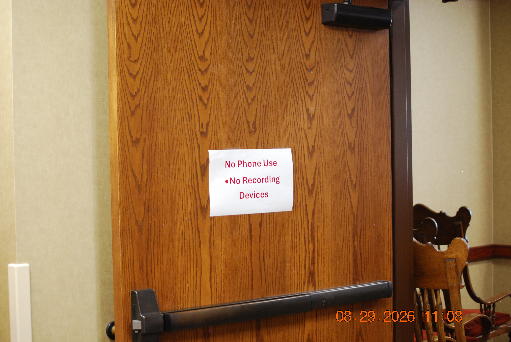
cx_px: 256
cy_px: 171
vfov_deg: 18.2
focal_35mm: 75
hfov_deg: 27.0
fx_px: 1066
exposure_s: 1/15
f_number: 4
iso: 800
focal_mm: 50
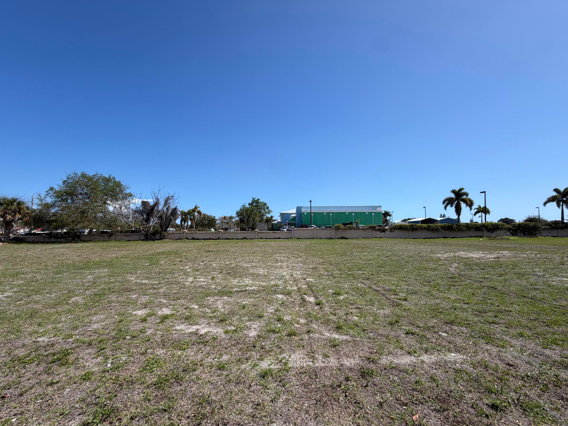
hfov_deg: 98.2
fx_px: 246
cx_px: 291
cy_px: 227
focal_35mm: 15
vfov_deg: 81.6
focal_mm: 2.22
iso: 20
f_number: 2.2
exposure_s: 1/1068
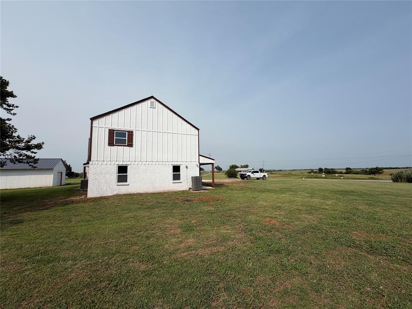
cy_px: 154
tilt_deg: +5.8
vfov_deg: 85.7
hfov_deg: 102.1
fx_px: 167
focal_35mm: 14
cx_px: 206
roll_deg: +1.6
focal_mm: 2.22
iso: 20
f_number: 2.2
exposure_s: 1/1368
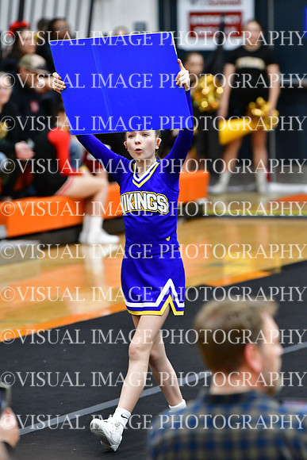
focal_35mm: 255
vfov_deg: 8.1
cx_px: 154
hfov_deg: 5.4
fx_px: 3260
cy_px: 230
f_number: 3.2
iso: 5000
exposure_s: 1/500
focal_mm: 170
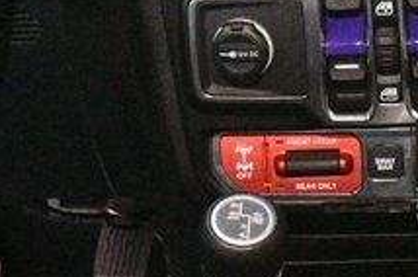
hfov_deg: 12.6
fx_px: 1890
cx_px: 246
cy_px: -201
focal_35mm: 163
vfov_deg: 8.1
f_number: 3.8
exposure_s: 1/60
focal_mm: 23
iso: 12800
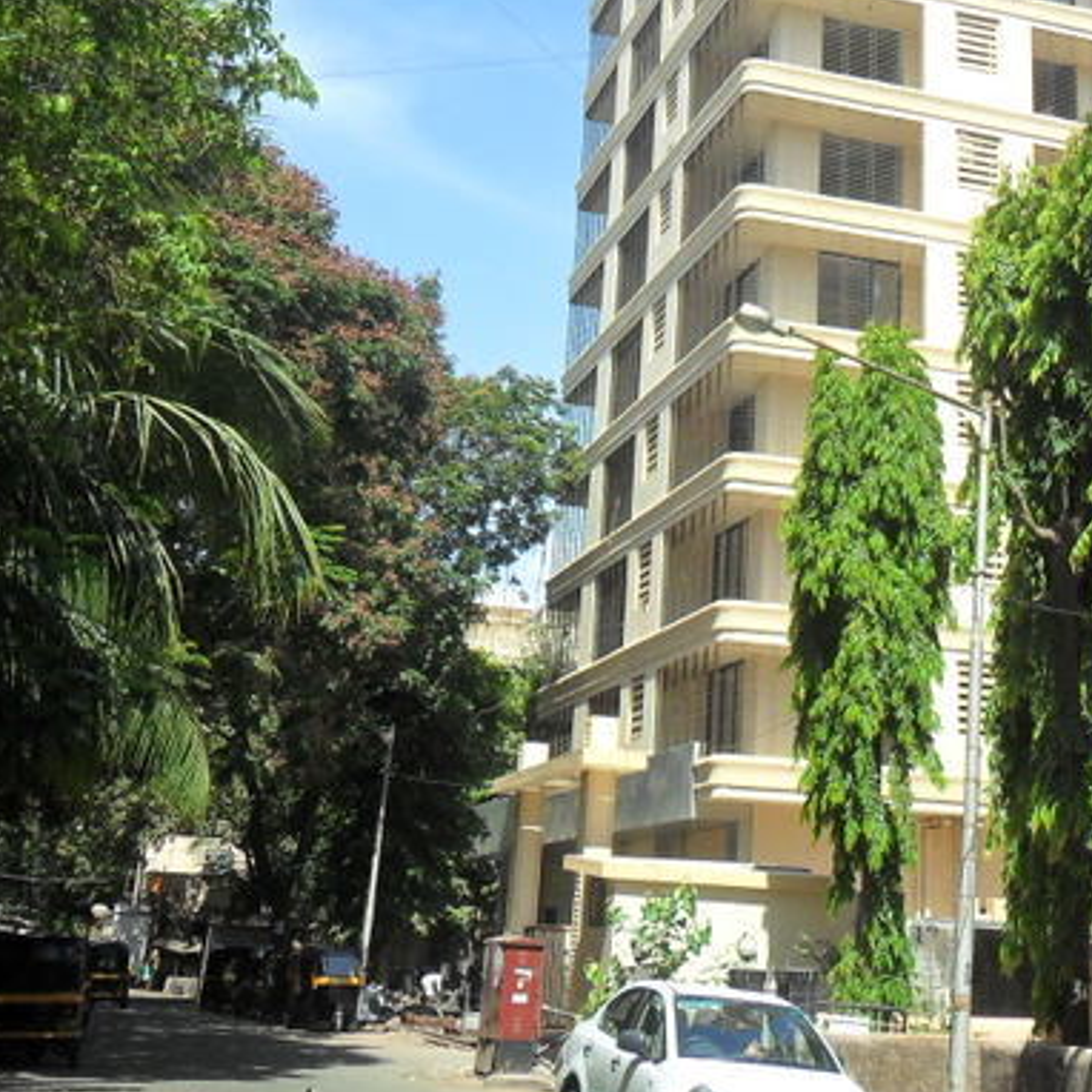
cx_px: 758
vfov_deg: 33.3
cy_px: 269
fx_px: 1785
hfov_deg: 33.6
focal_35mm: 50
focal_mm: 4.9
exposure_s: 1/750
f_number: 3.5
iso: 100
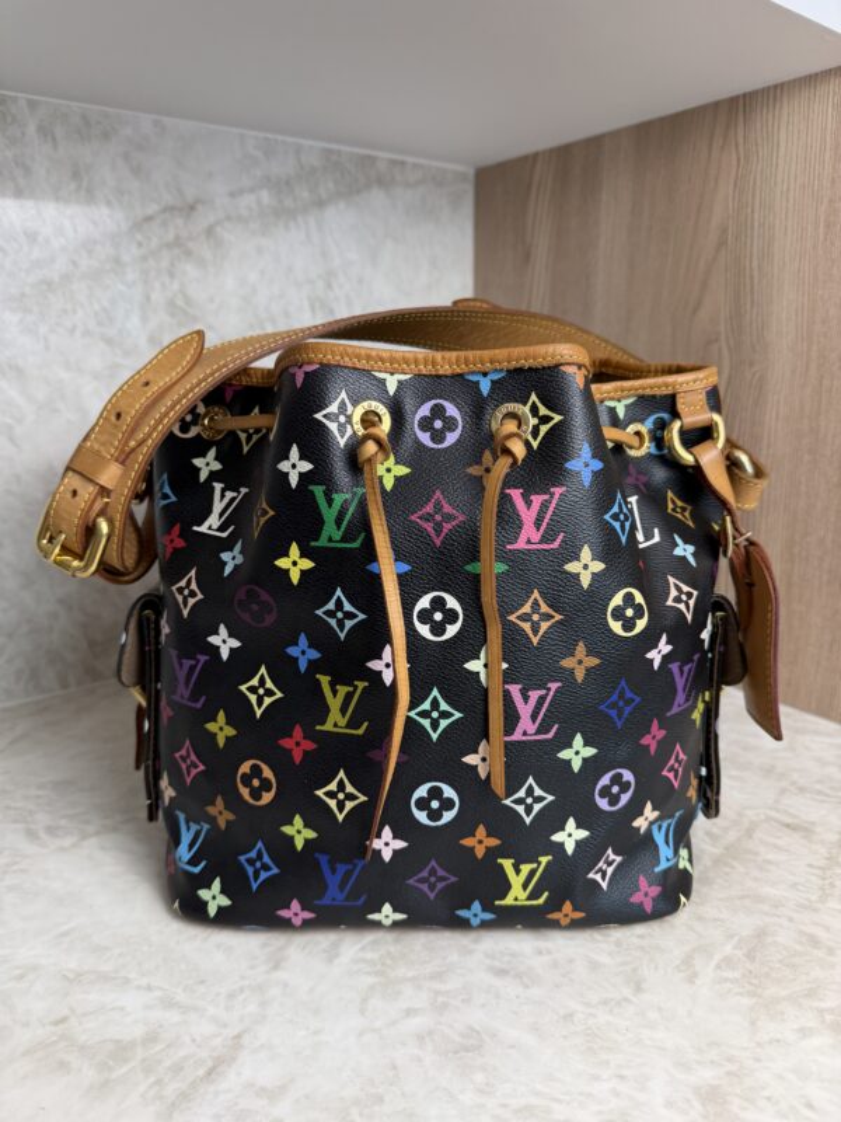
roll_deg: +0.1
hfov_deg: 56.8
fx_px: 777
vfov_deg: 71.6
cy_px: 561
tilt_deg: -14.2
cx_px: 420
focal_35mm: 24
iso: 100
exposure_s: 1/120
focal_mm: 6.76
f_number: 1.78
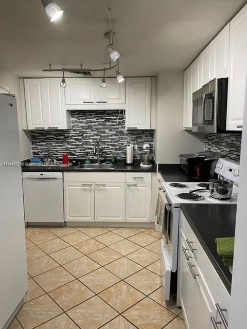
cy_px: 164
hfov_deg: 53.1
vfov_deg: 67.3
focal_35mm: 26
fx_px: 247
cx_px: 124
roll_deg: +0.2
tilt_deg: -7.9
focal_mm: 4.2
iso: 100
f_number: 1.6
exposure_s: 1/60
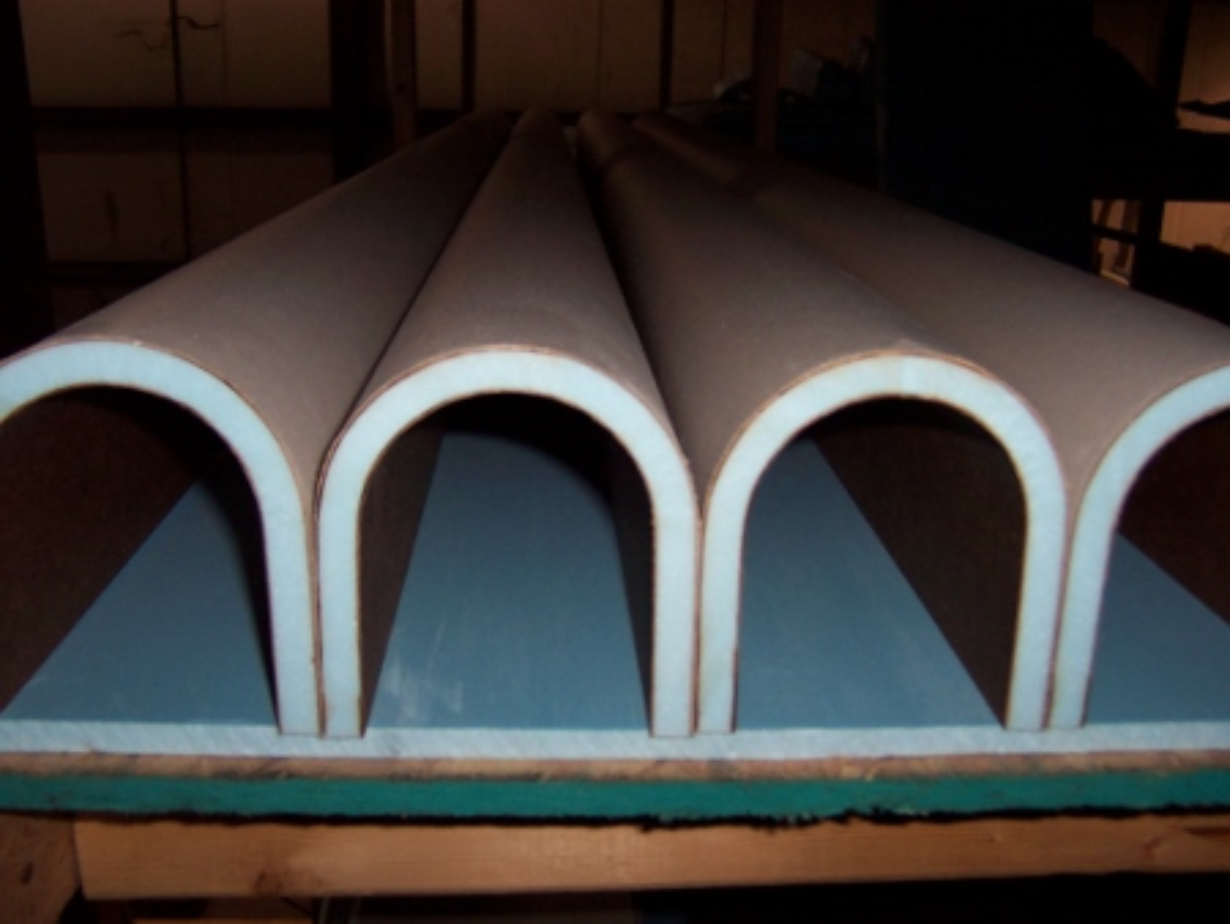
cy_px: 462
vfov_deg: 39.7
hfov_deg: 51.3
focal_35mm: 36
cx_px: 615
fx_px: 1280
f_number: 2.8
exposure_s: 1/60
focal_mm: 5.6
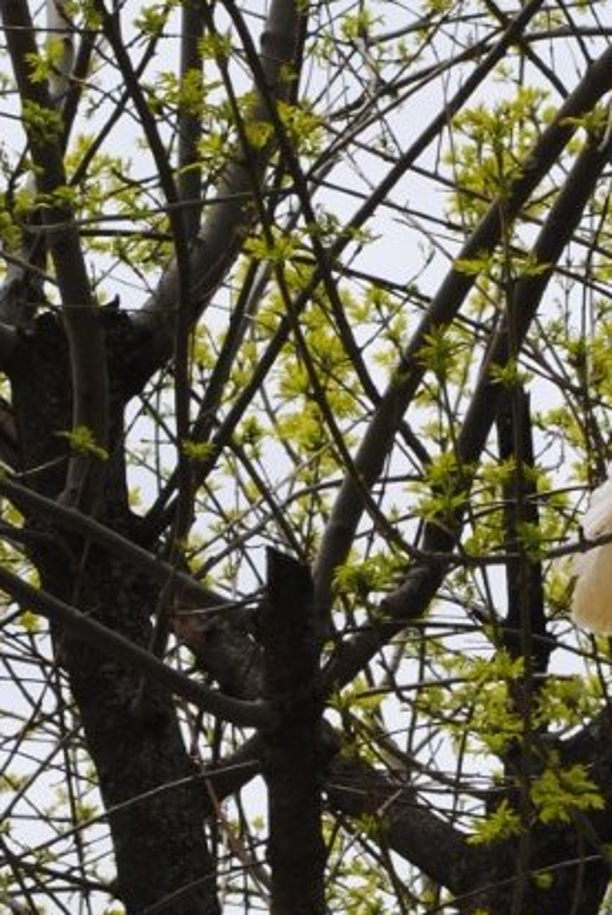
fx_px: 6537
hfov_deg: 5.4
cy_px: 386
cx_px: 550
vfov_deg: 8.0
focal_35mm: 257
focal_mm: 44
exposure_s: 1/320
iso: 100
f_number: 9
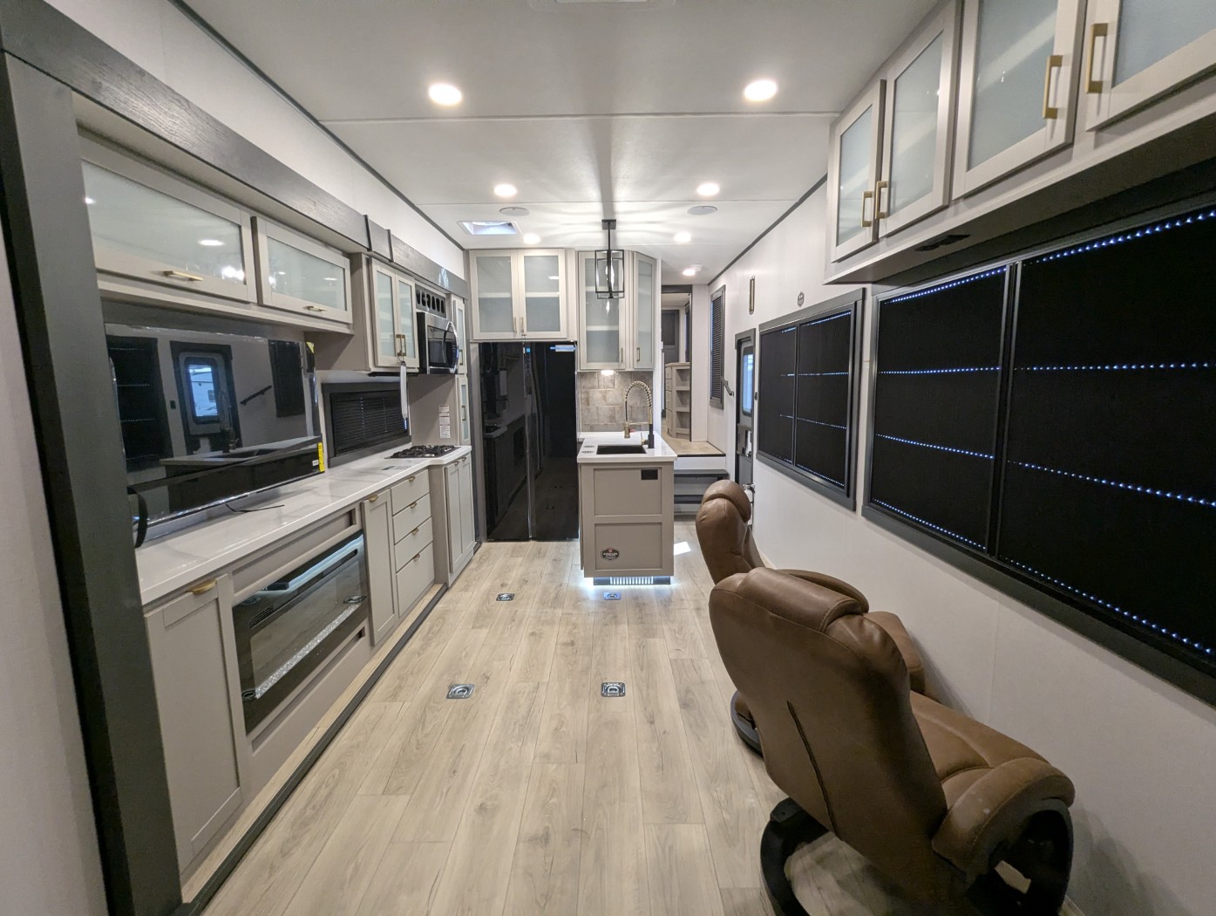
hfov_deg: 94.4
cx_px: 608
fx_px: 563
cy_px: 458
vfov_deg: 78.2
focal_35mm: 16
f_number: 2.2
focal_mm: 2.35
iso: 249
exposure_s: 1/43.7
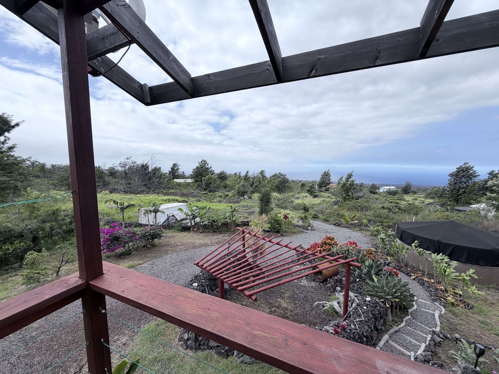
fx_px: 202
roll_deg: -0.1
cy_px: 187
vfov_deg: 85.7
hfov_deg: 102.1
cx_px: 250
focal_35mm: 14
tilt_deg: -6.0
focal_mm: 2.22
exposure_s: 1/1125
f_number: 2.2
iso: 20
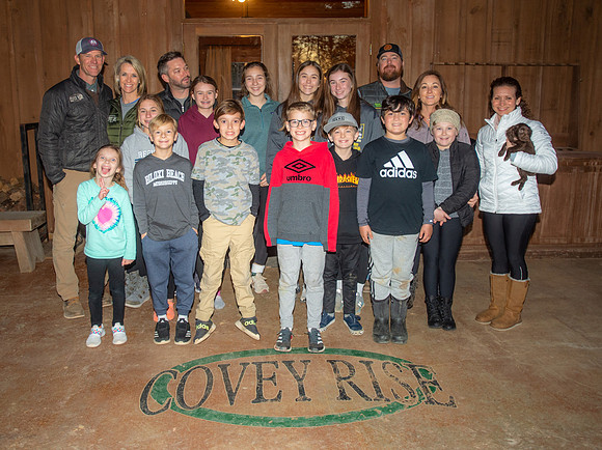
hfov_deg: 57.7
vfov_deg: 44.7
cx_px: 272
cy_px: 186
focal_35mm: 31
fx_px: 546
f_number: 2.8
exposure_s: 1/250
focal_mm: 22
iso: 500
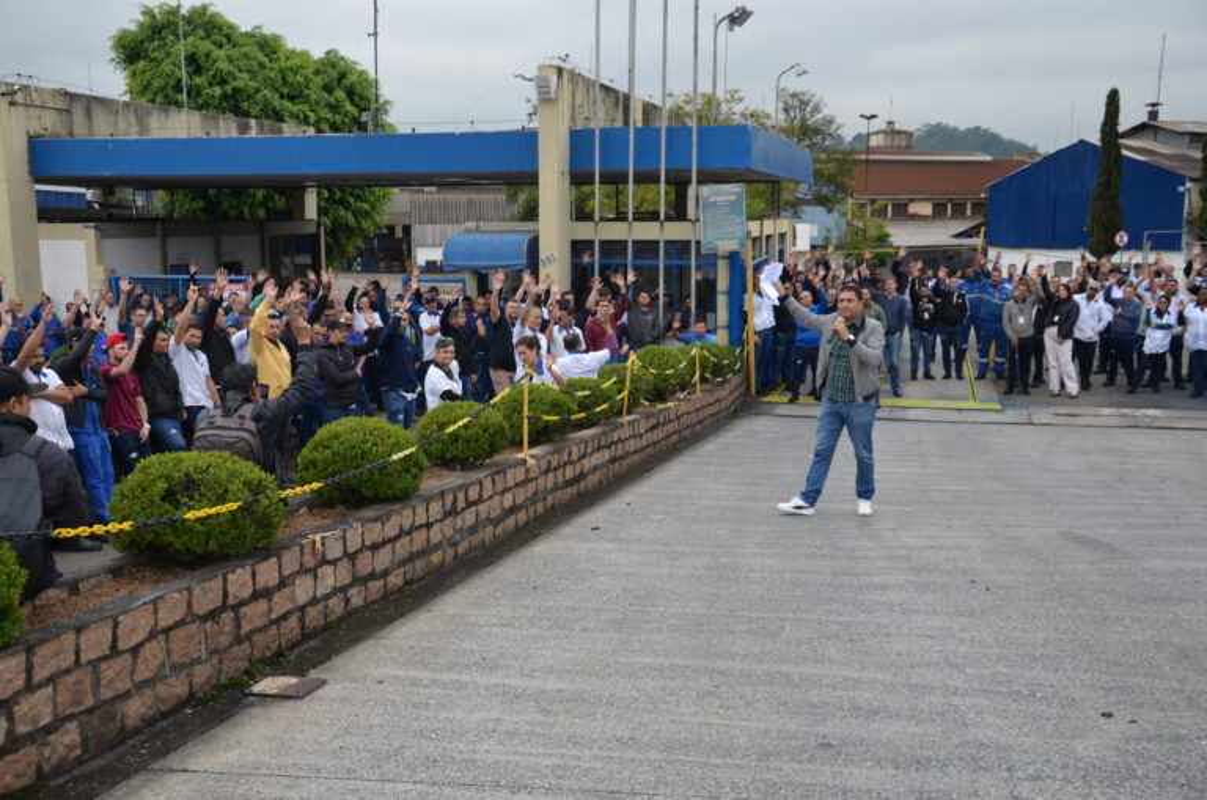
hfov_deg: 49.6
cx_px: 604
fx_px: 1305
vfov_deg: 34.1
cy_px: 400
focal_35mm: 39
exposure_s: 1/125
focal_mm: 26
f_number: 5.6
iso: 200
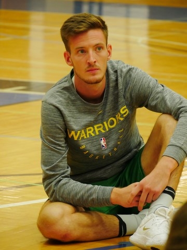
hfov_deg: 5.3
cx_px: 94
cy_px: 125
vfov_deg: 7.1
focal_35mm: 280
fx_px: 2017
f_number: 5.6
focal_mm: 140
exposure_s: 1/125
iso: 3200
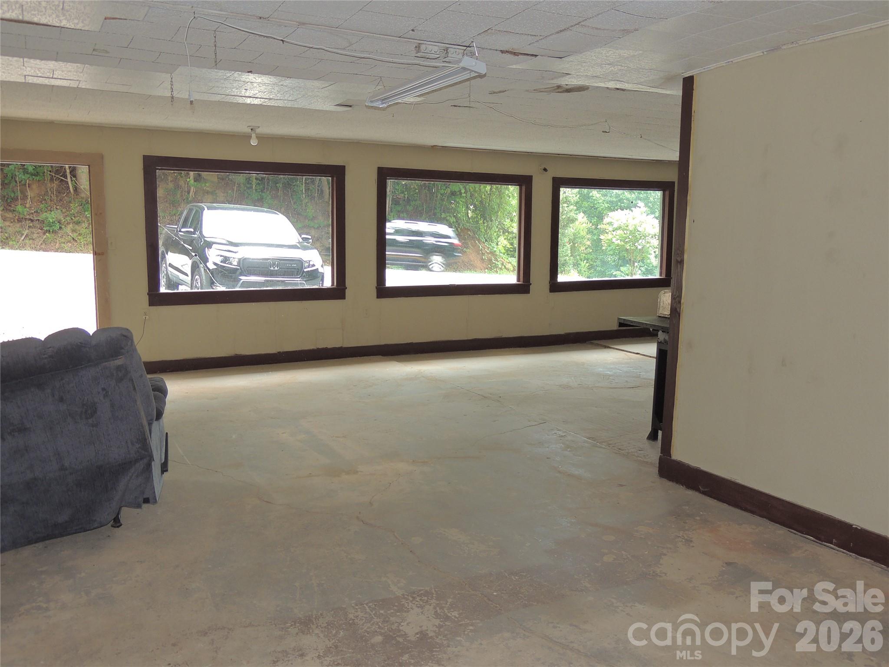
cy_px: 334
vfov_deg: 46.8
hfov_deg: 60.0
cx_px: 444
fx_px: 770
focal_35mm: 30
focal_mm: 5.3
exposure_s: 1/40
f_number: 3.1
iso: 100
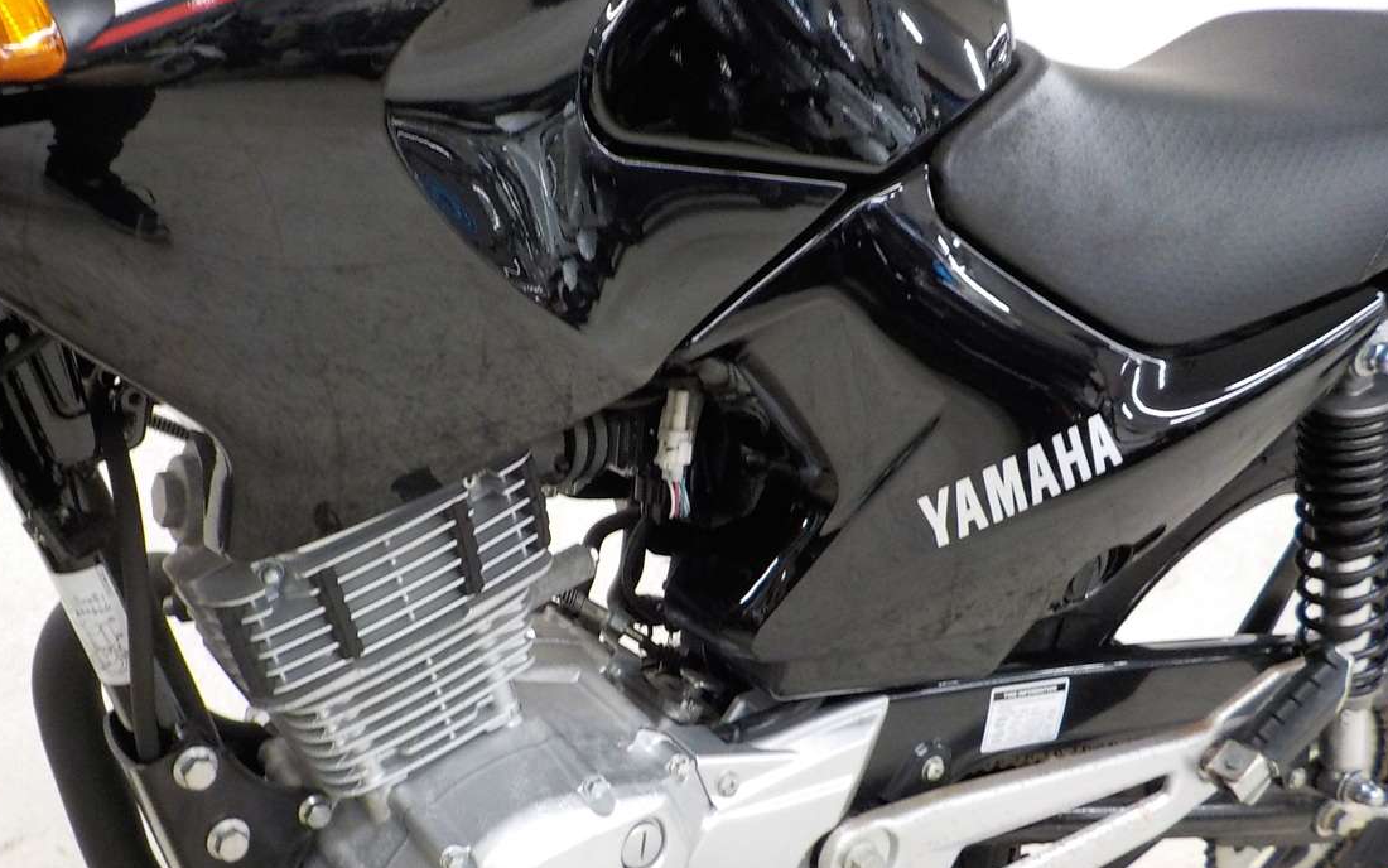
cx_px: 588
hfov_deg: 52.5
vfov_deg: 34.3
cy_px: 517
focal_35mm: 37
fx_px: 1400
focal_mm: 4.1
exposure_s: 1/30
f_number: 3.3
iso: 360
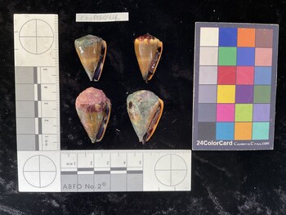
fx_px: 240
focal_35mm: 29
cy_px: 108
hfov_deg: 61.6
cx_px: 143
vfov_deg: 48.3
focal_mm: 3
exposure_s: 1/60
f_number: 1.8
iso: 50
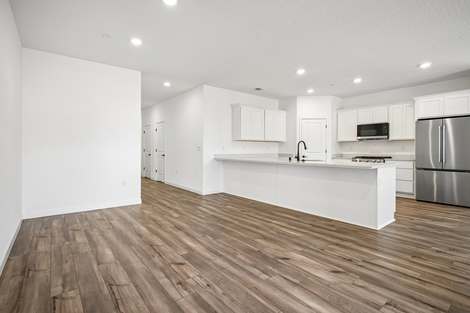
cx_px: 235
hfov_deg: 93.3
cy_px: 156
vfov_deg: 70.4
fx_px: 222
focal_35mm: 17
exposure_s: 1/20
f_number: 8
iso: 400
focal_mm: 17
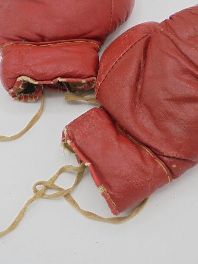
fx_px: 381
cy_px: 86
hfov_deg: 28.9
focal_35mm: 50
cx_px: 129
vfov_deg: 37.7
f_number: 4
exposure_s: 1/50
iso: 100
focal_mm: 6.1
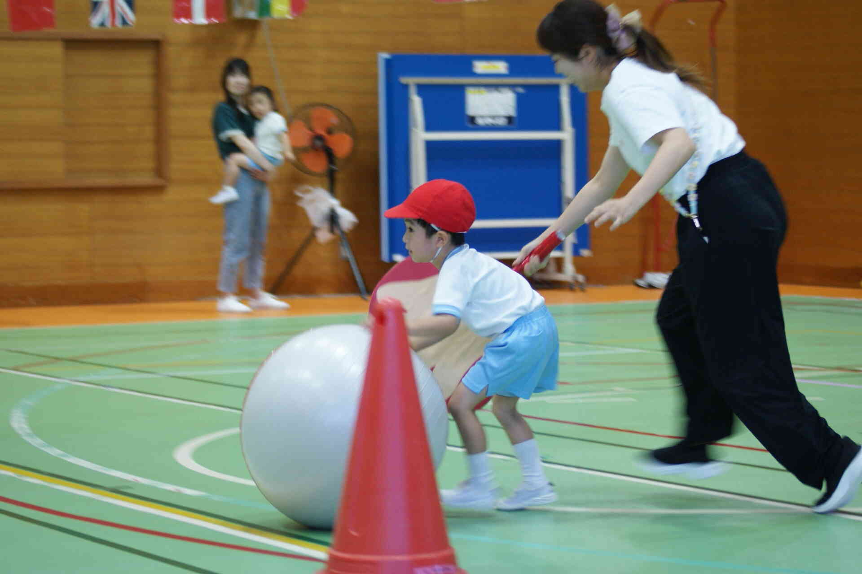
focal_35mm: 112
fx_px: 2694
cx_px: 431
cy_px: 287
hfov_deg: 18.2
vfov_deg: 12.2
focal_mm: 75
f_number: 4.5
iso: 400
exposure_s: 1/80
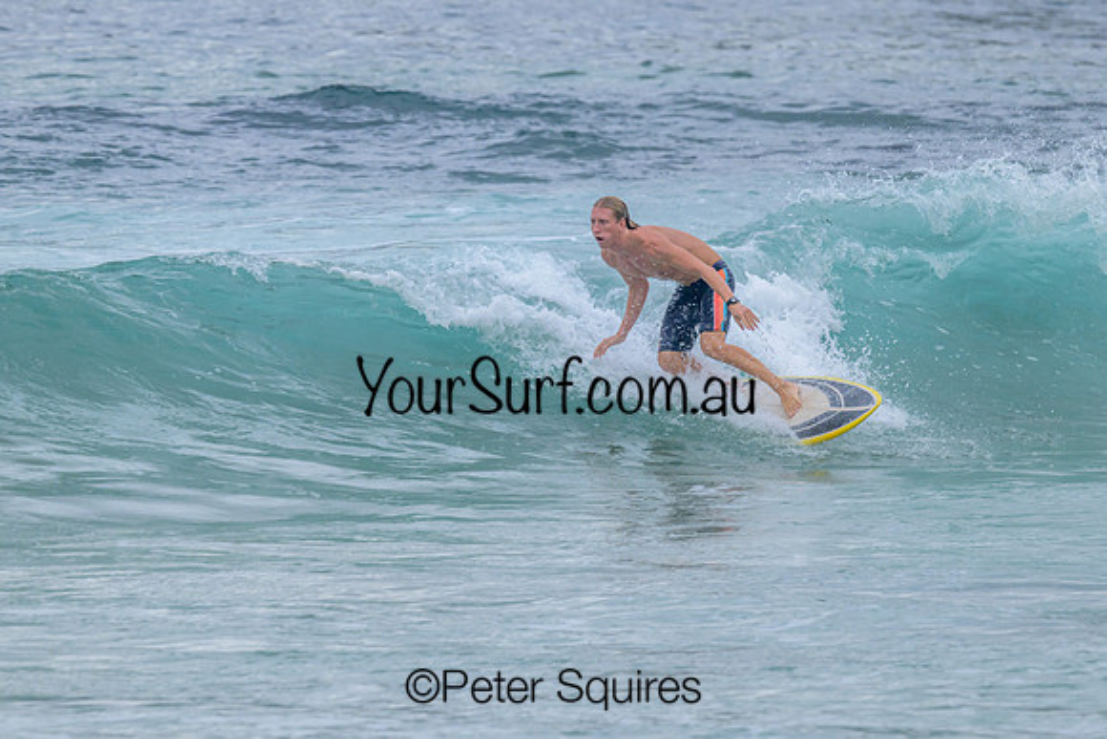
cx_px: 600
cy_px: 316
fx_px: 18381
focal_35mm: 598
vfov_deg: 2.3
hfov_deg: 3.4
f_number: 10
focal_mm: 500
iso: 900
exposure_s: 1/2000
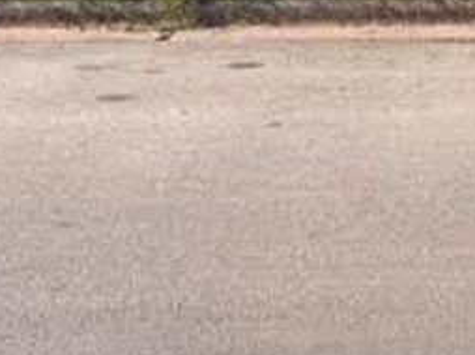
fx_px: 1439
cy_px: -280
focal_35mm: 105
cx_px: 574
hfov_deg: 17.8
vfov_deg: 12.8
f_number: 1.6
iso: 50
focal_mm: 5.1
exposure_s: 1/2571
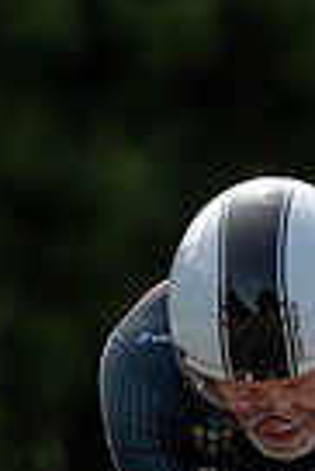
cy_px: 689
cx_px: 263
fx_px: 19898
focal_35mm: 1520
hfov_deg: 0.9
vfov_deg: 1.4
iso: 100
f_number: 3.2
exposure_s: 1/1000
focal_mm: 168
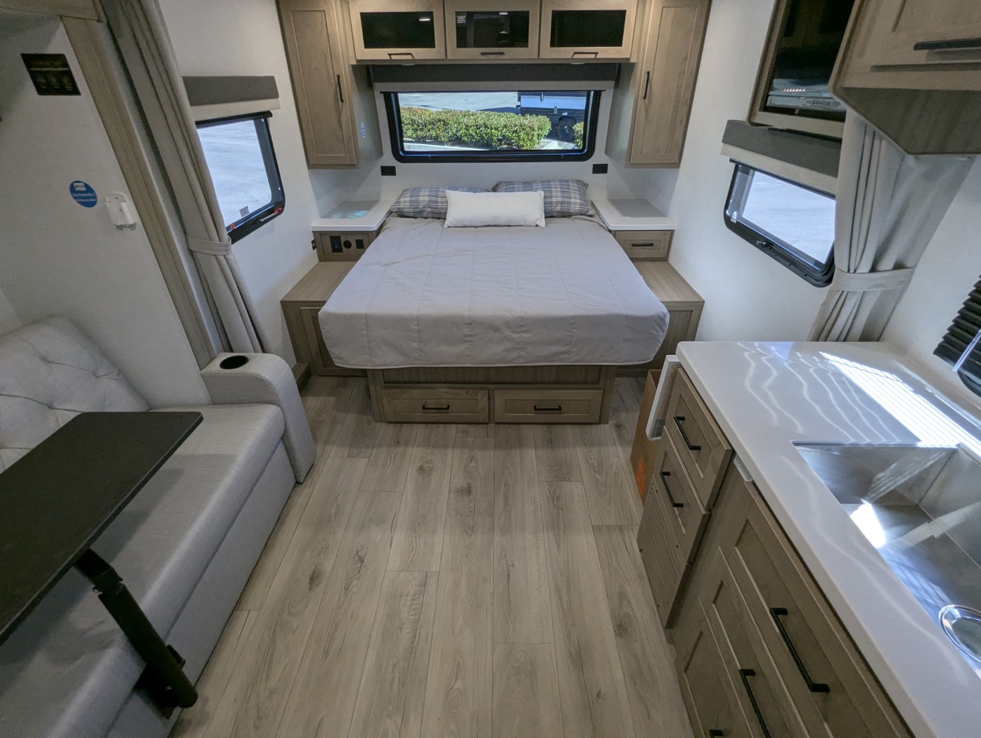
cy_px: 369
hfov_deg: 94.4
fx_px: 454
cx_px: 490
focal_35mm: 16
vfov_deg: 78.2
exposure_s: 1/210
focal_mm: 2.35
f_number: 2.2
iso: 170
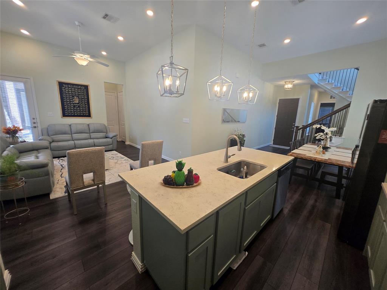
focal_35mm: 13
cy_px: 145
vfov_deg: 89.9
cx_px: 194
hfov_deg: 106.2
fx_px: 145
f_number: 2.2
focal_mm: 1.7
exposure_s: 1/60
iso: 80
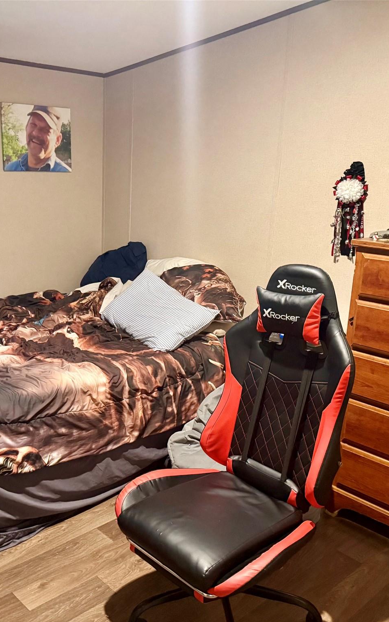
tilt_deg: -13.1
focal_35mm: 34
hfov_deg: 37.0
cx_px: 140
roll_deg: -1.7
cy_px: 311
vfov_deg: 56.7
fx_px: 577
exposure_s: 1/40
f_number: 1.78
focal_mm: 6.76
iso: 1000
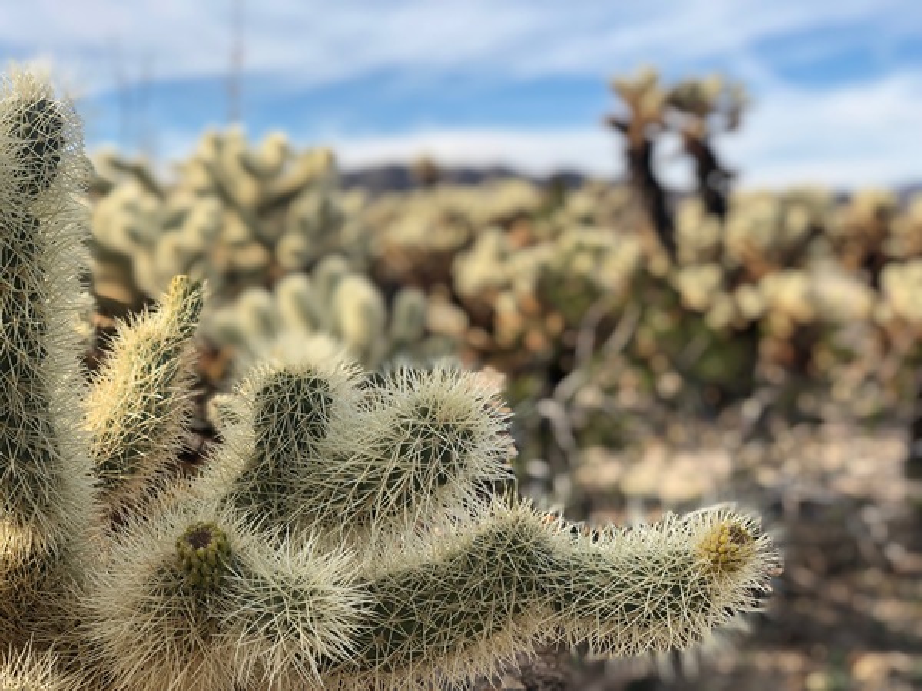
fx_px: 1385
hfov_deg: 36.8
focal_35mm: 52
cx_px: 461
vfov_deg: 28.0
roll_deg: -0.4
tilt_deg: -3.0
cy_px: 346
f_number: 2.4
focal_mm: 6
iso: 16
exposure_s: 1/363
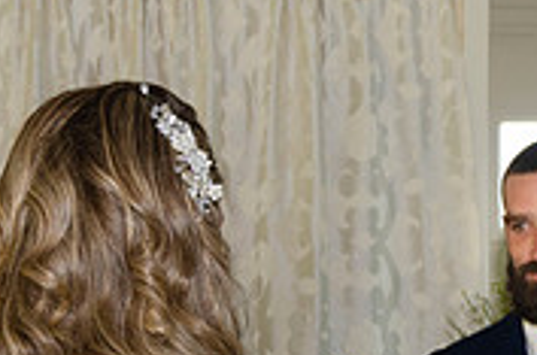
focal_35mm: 172
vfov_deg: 7.8
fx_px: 2559
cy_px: 470
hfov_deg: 12.0
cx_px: 370
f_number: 5.6
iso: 400
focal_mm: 35
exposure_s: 1/125
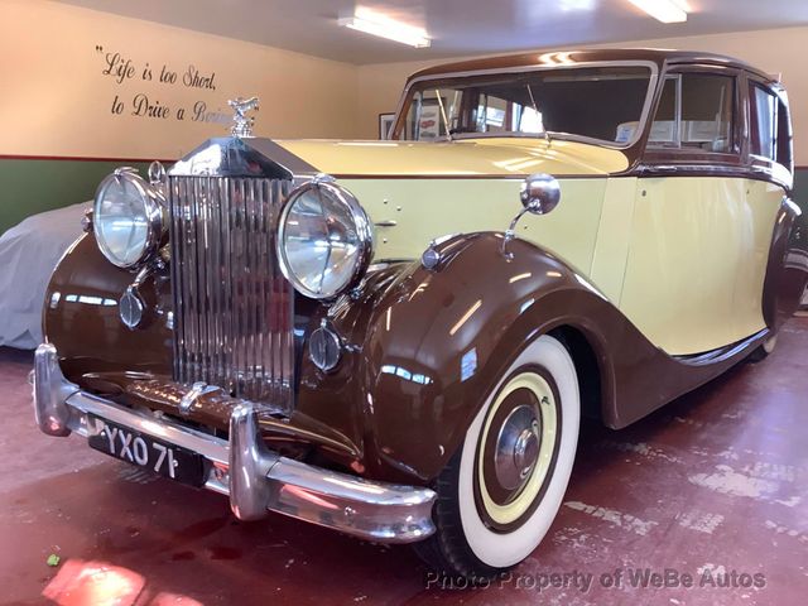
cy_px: 303
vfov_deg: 45.4
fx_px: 724
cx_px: 404
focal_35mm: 31
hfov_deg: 58.4
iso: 125
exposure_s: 1/60
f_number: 2.4
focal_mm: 3.3
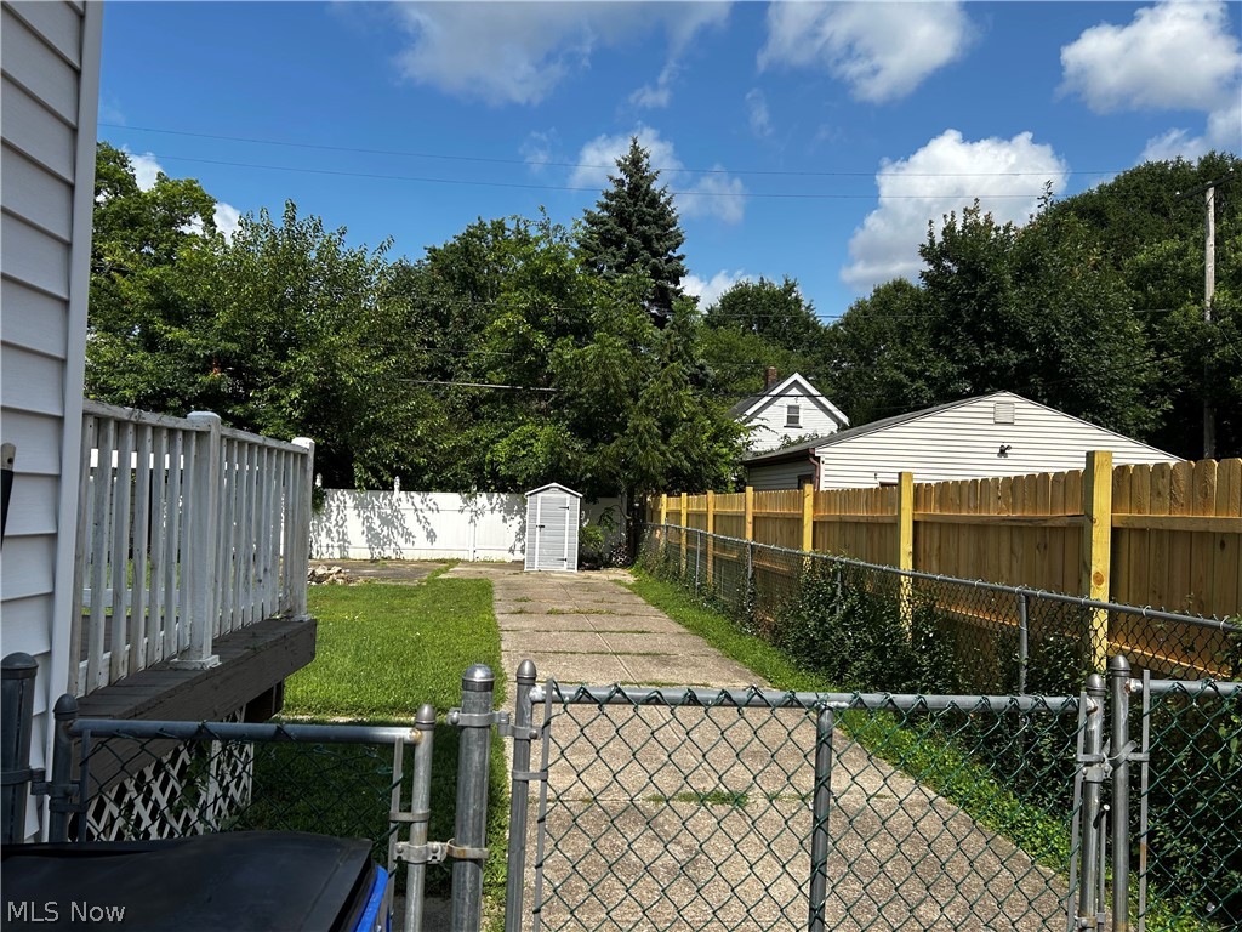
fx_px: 933
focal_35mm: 26
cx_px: 621
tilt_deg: +1.7
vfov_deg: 53.1
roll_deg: -2.1
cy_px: 466
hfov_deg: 67.3
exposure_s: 1/3968
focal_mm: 5.7
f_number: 1.5
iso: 50
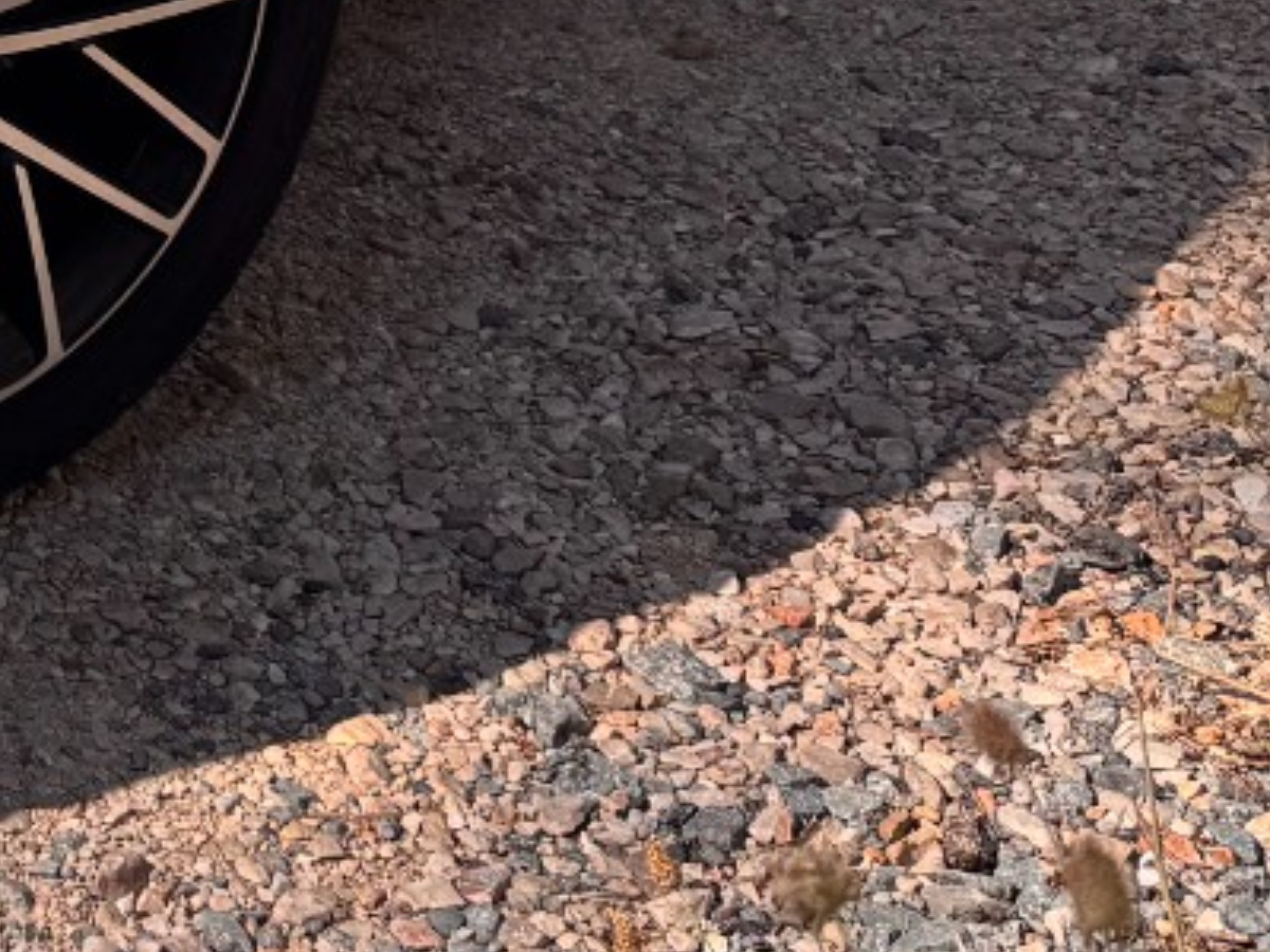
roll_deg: -1.8
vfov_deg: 14.1
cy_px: -628
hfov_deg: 17.9
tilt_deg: -11.4
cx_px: -711
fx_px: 3522
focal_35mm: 96
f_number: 1.78
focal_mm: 6.76
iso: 80
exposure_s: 1/3802
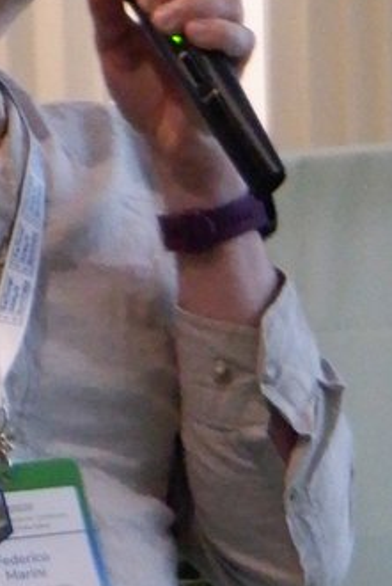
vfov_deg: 5.0
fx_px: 6708
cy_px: 558
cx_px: 20
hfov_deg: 3.3
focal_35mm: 412
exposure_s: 1/180
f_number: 5.6
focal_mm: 45
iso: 6400
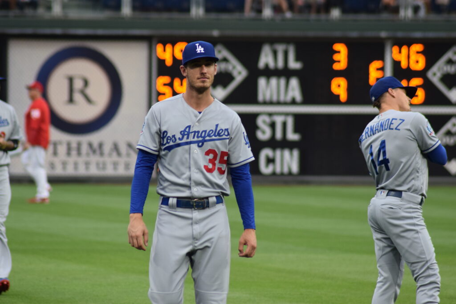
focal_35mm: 450
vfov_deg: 3.1
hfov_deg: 4.6
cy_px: 152
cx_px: 228
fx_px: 5700
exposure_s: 1/500
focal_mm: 300
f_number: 5.6
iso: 900
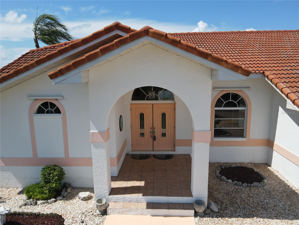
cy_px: 112
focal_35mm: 24
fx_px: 207
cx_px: 150
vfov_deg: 56.8
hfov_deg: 71.6
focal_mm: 4.5
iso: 100
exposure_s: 1/800
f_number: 2.8
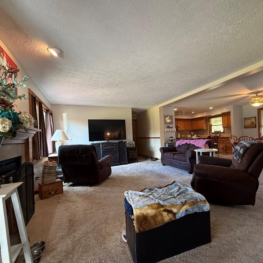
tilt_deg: +1.0
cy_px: 134
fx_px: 146
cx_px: 144
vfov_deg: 84.0
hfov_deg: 83.7
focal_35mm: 17
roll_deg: +3.0
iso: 320
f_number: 2.2
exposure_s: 1/60
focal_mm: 2.22
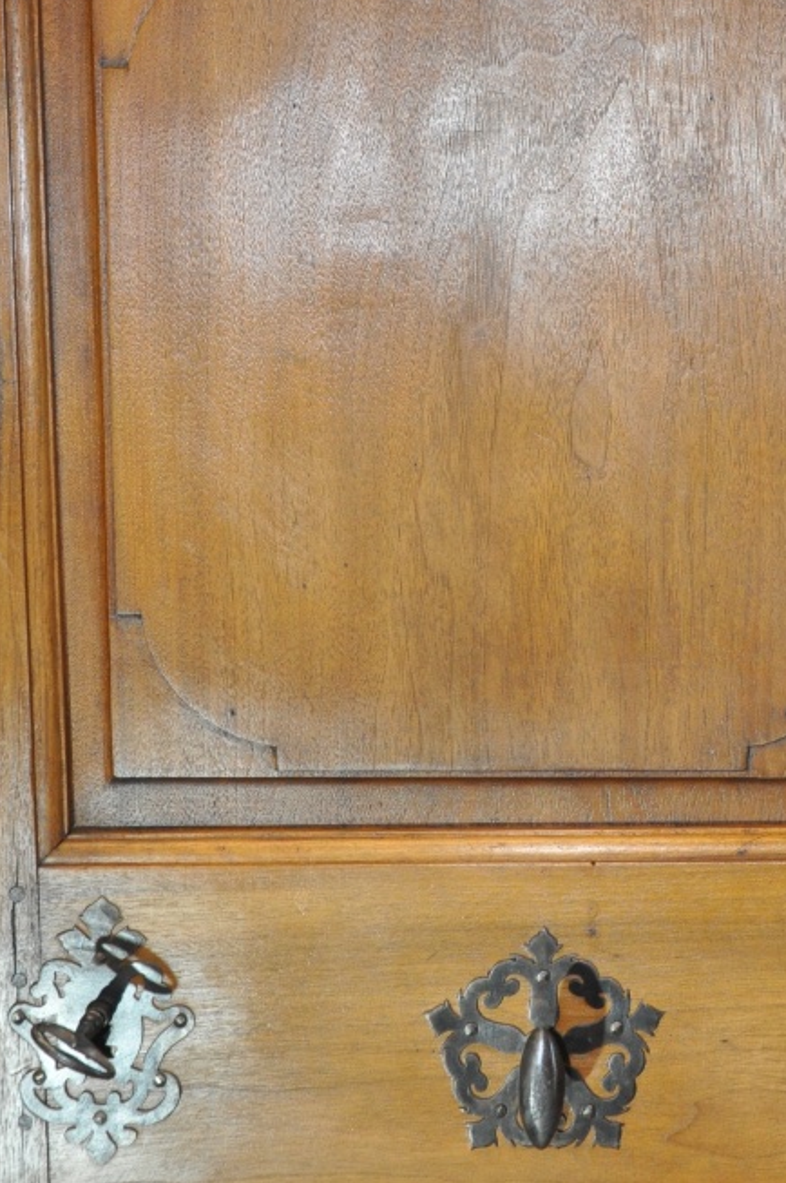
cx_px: 618
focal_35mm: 69
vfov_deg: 29.1
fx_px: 2262
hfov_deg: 19.5
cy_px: 393
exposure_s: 1/60
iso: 800
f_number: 4
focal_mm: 25
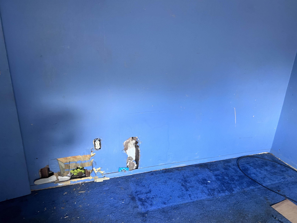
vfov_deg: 53.1
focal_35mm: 26
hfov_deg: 67.3
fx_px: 223
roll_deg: -3.1
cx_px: 148
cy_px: 112
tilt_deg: -20.5
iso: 160
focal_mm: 5.7
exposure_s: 1/60
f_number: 1.5
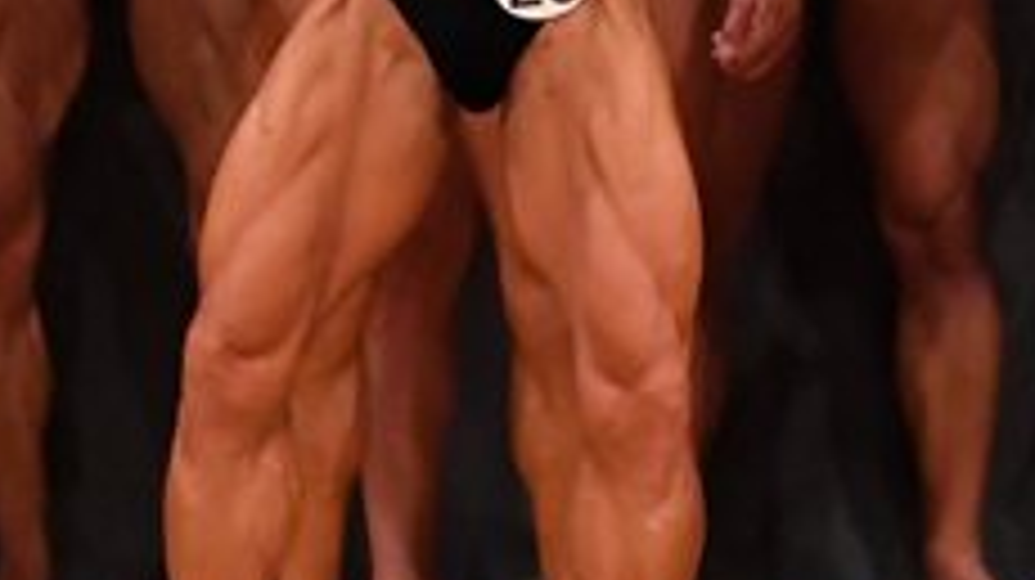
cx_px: 727
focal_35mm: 847
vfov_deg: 1.4
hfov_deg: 2.6
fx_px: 23229
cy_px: -67
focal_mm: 160
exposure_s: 1/400
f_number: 5.6
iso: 8000
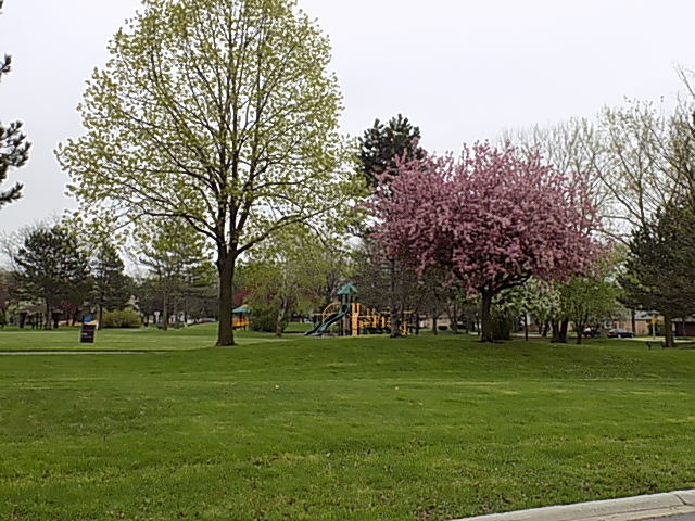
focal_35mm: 41
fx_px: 823
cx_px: 348
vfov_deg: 35.1
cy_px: 260
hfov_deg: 45.8
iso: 80
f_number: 3.6
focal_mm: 7.3
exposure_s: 1/320
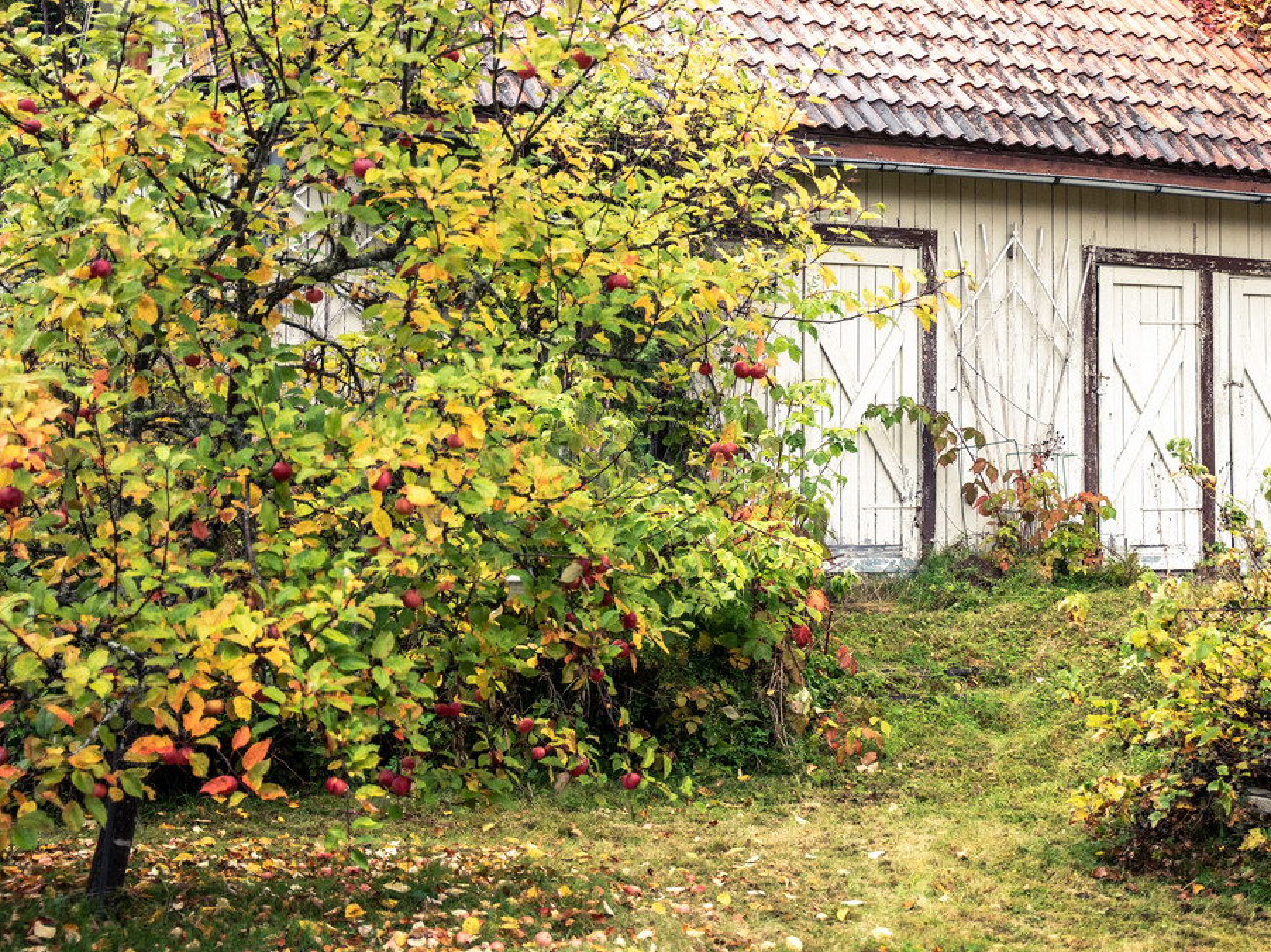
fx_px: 2496
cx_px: 871
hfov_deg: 28.3
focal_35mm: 68
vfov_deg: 21.5
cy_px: 311
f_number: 2.8
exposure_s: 1/125
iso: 500
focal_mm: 44.3
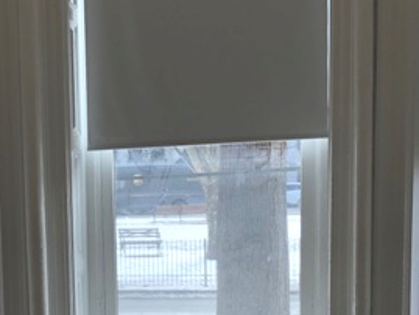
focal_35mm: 84
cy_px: 320
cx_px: 98
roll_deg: +1.0
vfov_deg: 17.2
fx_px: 1017
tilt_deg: -9.0
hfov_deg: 23.0
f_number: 1.8
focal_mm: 3.99
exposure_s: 1/120
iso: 32
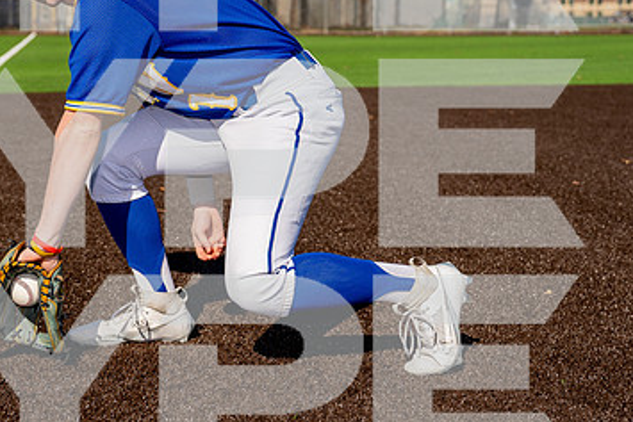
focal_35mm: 80
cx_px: 130
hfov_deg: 24.9
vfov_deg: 17.1
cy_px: 154
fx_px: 1407
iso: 100
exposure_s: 1/2000
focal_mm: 49
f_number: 4
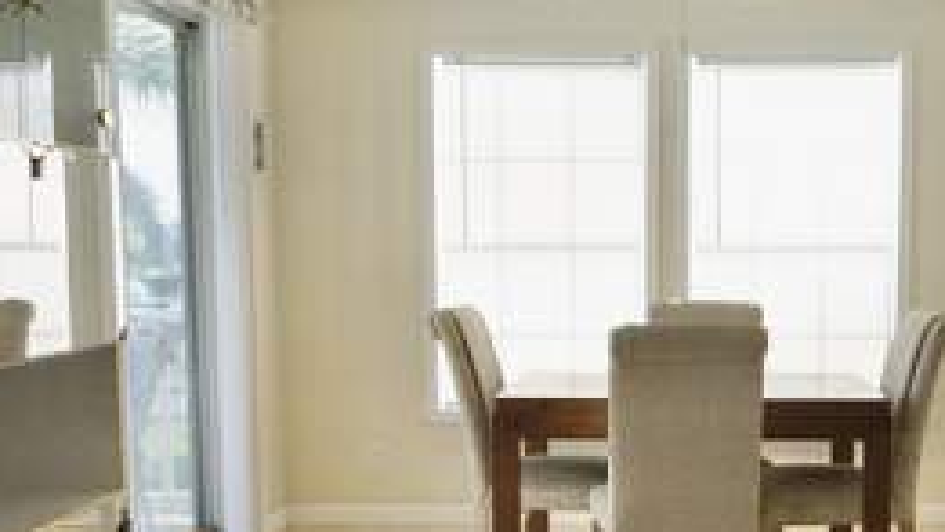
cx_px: 692
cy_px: 398
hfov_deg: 37.7
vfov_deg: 22.0
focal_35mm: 54
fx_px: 1354
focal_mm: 28
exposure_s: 1/6400
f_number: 4
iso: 6400
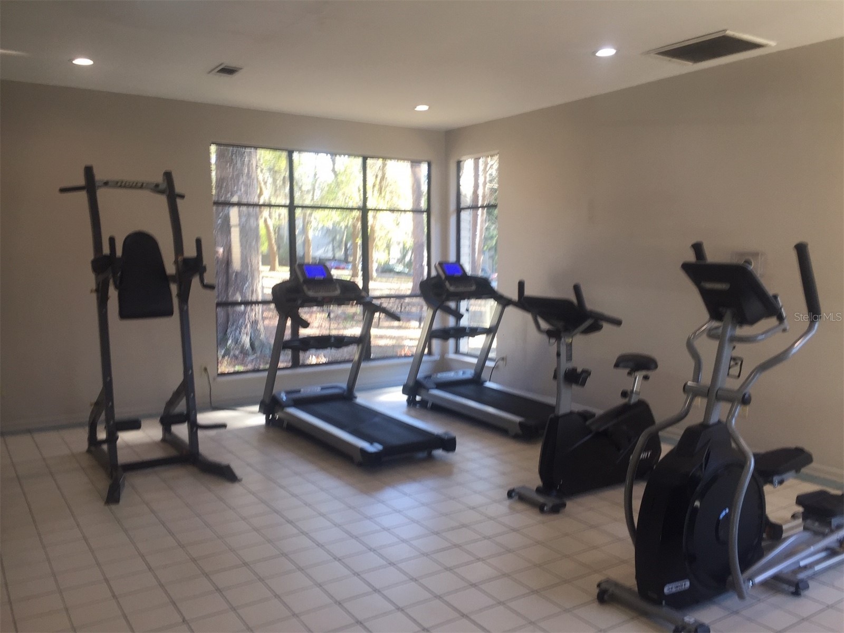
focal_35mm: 29
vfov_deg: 48.2
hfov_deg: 61.7
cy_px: 316
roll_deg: -2.6
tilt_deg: -5.6
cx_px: 422
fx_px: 707
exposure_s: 1/60
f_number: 2.2
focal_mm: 4.15
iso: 40
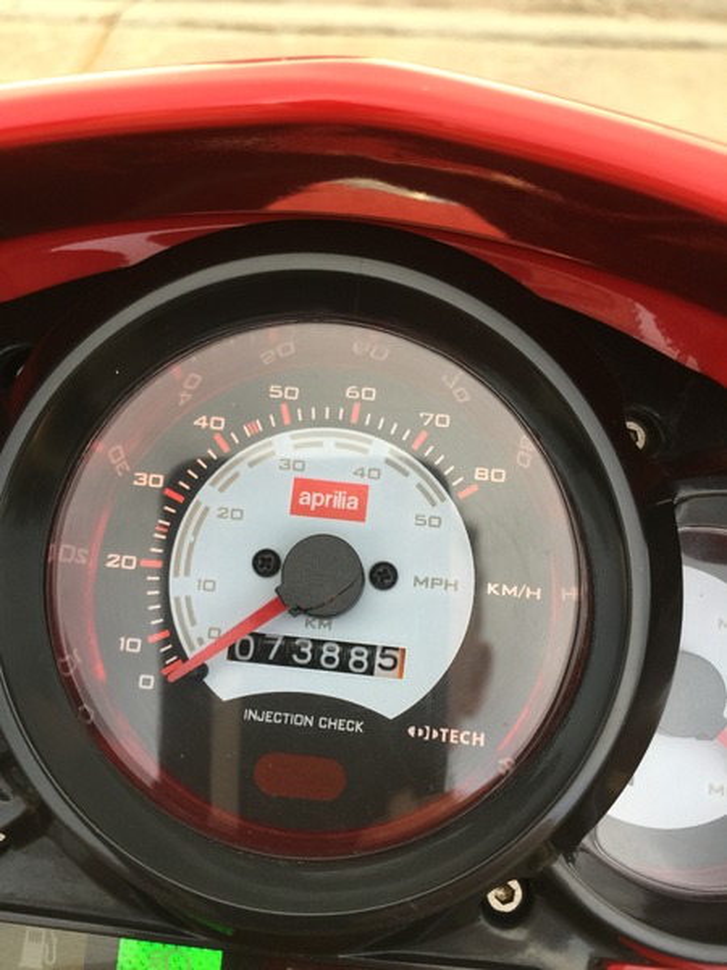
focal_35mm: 29
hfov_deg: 48.2
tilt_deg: -54.4
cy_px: 485
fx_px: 812
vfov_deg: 61.7
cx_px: 364
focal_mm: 4.15
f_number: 2.2
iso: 32
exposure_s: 1/33
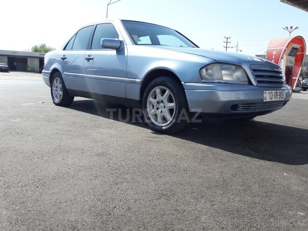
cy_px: 116
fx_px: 249
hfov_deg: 63.4
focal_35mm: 28
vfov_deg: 49.7
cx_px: 154
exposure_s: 1/1064
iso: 40
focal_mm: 3.7
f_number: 1.9
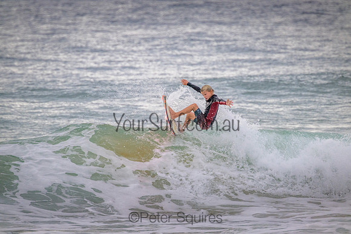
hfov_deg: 2.6
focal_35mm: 800
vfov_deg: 1.7
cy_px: 117
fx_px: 7801
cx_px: 176
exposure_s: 1/2000
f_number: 11
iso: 2000
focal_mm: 800
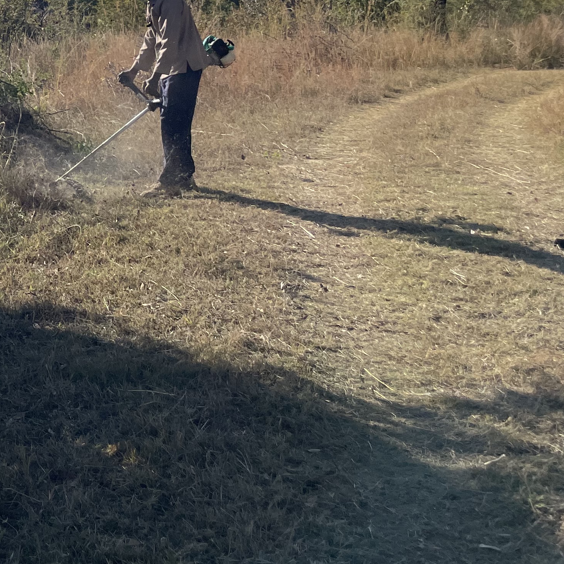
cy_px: -4
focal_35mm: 63
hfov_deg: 24.5
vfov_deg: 25.9
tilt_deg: +4.4
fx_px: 1161
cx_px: -127
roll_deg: -1.6
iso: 32
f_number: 1.6
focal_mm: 4.2
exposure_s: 1/5814
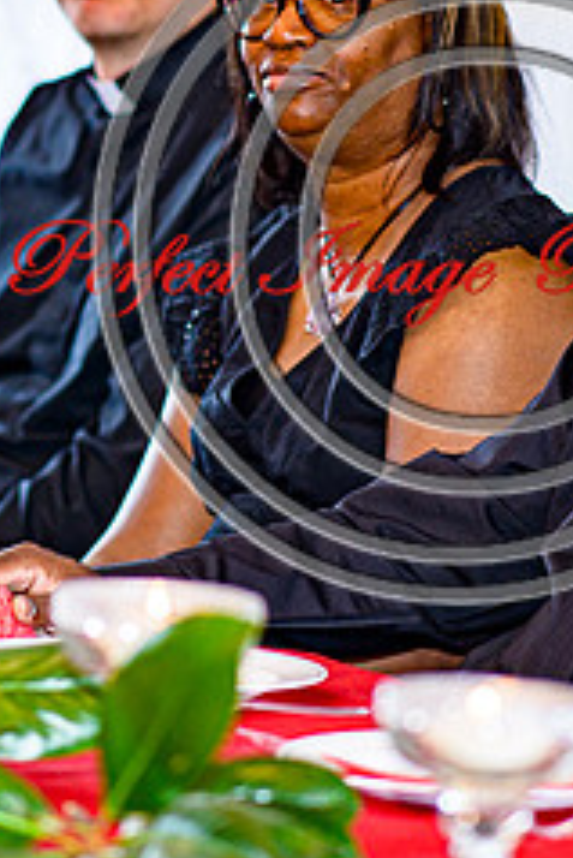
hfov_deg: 3.9
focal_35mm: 354
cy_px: 113
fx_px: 8439
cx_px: 77
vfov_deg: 5.8
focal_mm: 105
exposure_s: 1/125
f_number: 1.8
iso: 160
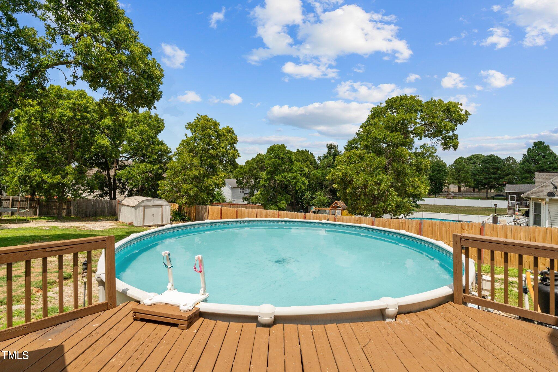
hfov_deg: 91.6
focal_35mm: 18
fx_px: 271
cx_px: 279
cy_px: 186
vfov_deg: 68.9
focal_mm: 17.5
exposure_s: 1/640
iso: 400
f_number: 8
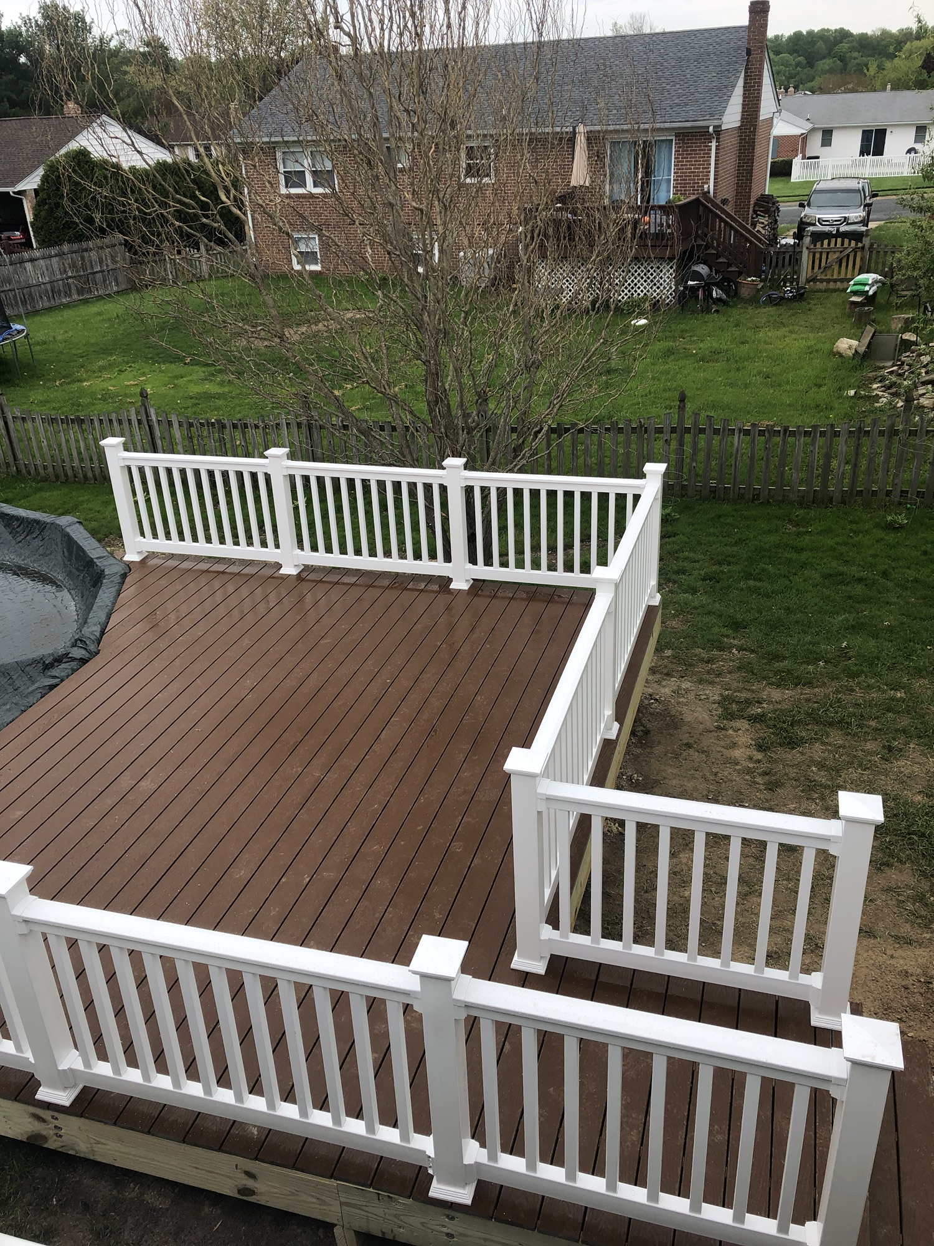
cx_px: 467
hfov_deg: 49.7
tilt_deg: -27.9
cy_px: 623
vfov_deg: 63.4
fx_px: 1007
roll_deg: +4.0
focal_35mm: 28
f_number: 1.8
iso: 20
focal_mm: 3.99
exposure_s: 1/899
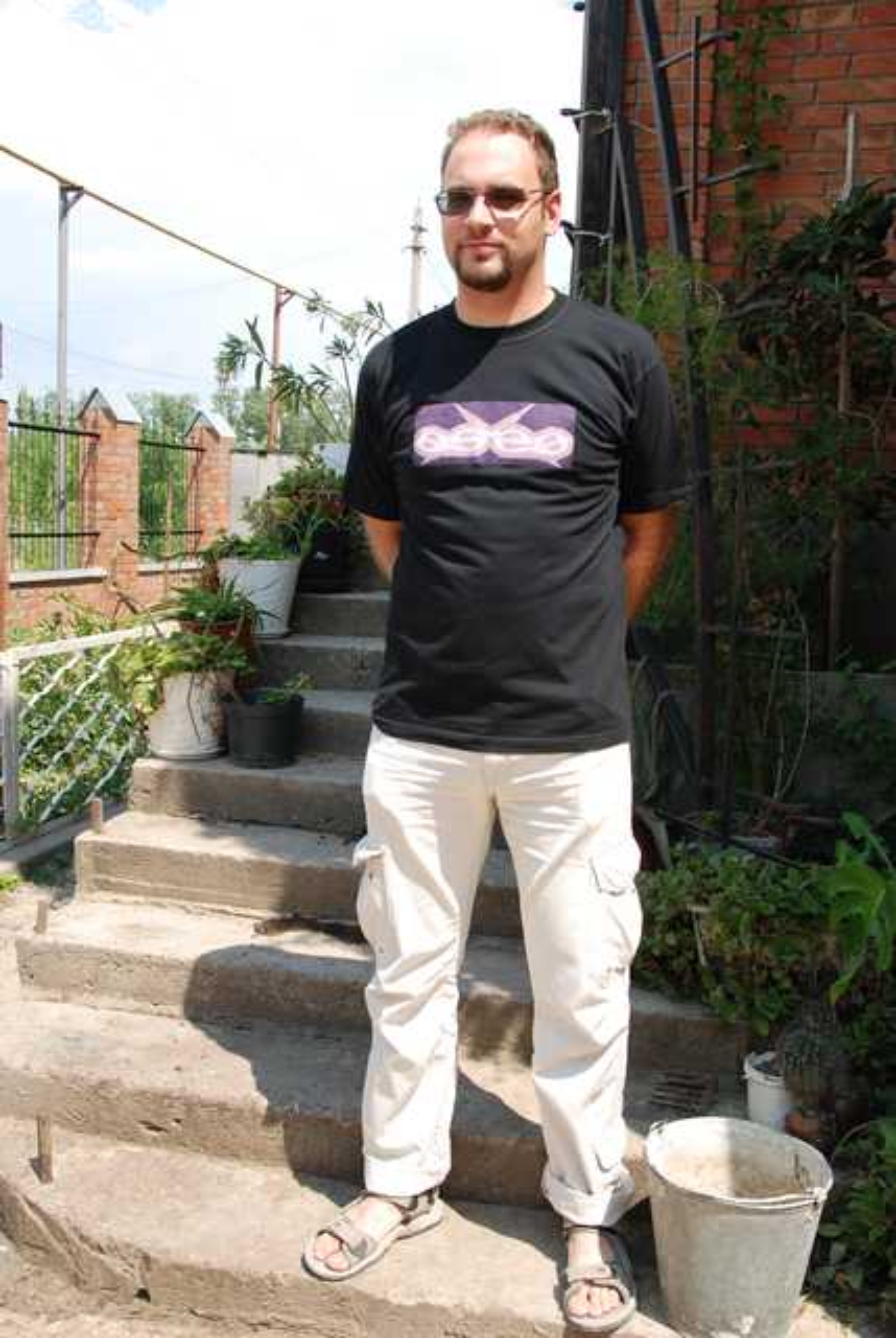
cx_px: 448
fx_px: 1283
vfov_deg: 55.0
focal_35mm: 34
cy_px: 669
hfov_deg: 38.5
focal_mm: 23
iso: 100
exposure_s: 1/100
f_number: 10
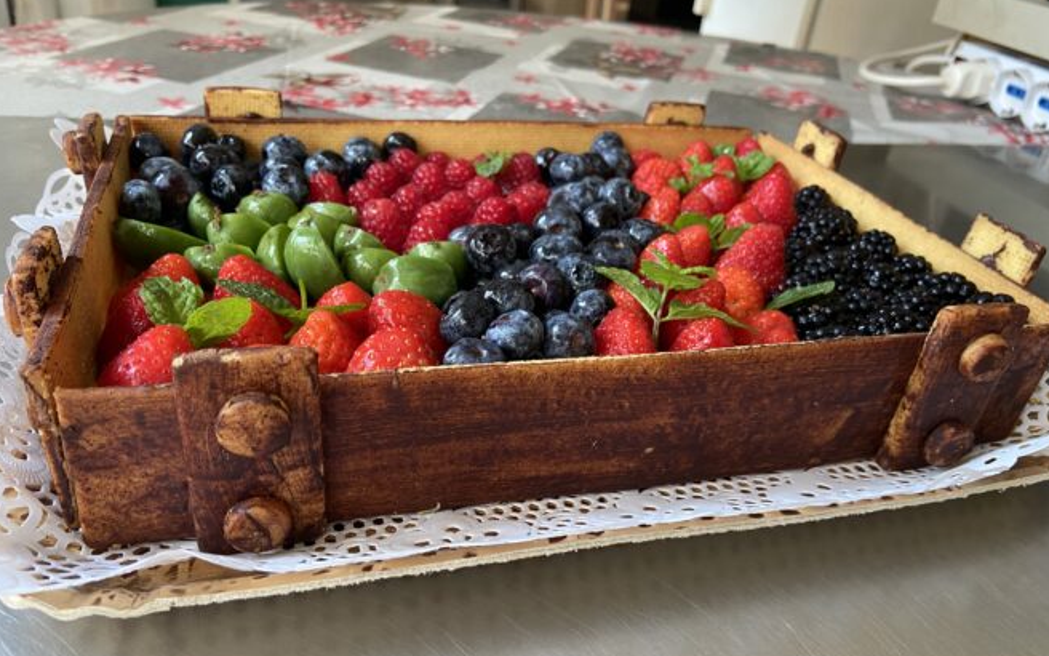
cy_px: 363
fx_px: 800
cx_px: 524
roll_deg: -7.8
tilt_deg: -32.0
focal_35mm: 28
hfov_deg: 66.5
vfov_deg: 44.5
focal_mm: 4.25
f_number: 1.8
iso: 125
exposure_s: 1/82
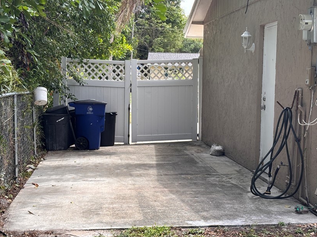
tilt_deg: -4.4
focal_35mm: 65
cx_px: 169
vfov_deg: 22.6
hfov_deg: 29.8
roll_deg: -1.2
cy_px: 129
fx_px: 595
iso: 32
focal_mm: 5.96
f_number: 1.6
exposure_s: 1/577
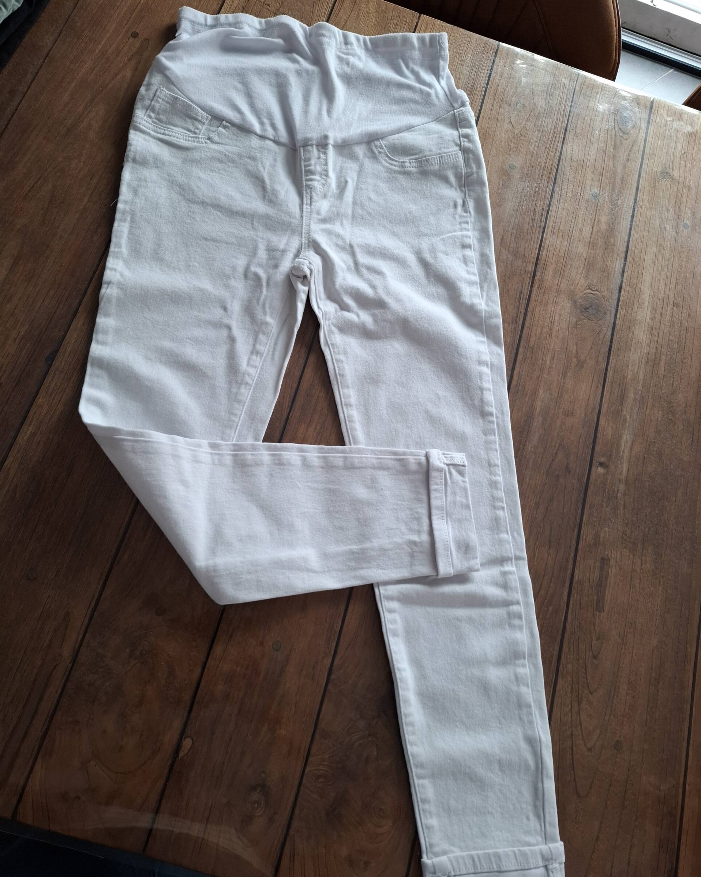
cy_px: 433
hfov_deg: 58.8
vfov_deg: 70.3
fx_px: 622
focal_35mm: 24
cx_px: 350
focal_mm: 5.54
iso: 160
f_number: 1.8
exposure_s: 1/100
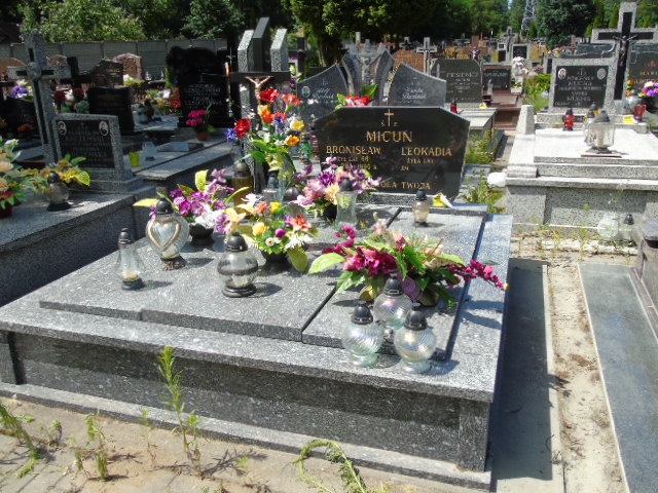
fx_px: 551
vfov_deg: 48.2
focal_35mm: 29
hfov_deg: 61.7
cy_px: 246
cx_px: 329
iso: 80
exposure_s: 1/500
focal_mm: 5.2
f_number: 3.6
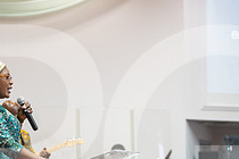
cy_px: 152
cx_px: 142
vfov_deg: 9.9
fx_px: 916
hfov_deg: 14.9
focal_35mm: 138
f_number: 1.8
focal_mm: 50
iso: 800
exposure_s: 1/125
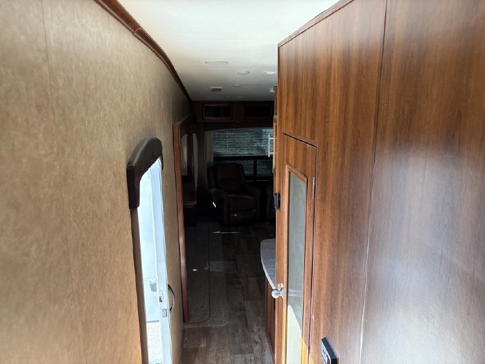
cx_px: 242
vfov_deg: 53.1
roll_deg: +0.5
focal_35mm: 26
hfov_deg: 67.3
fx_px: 364
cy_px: 182
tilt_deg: -13.6
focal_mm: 5.96
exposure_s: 1/170
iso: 125
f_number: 1.6
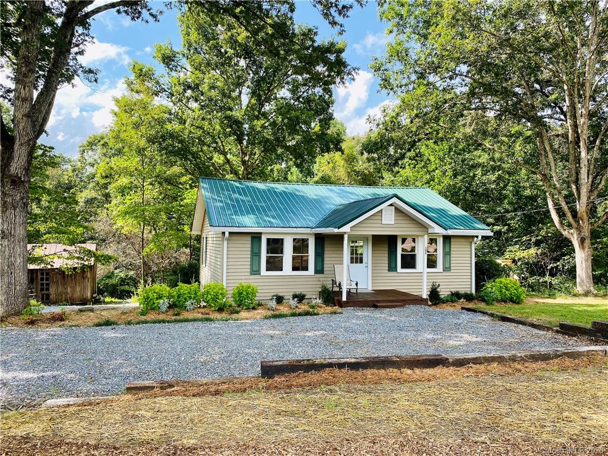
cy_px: 228
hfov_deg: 67.3
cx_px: 304
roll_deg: -1.2
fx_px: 457
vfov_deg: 53.1
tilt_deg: +1.7
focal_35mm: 26
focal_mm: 4.25
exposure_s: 1/606
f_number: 1.8
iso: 32
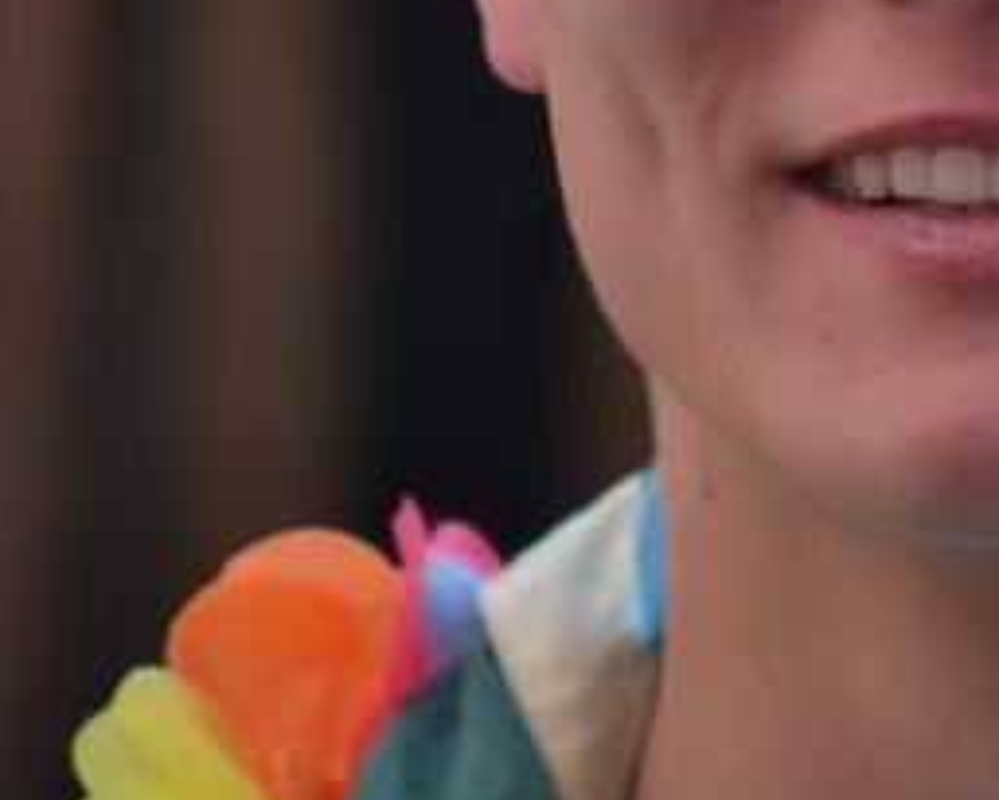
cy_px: -72
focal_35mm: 845
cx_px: 1405
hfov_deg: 2.3
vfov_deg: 1.8
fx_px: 24993
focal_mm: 150
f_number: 2.8
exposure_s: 1/500
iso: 100
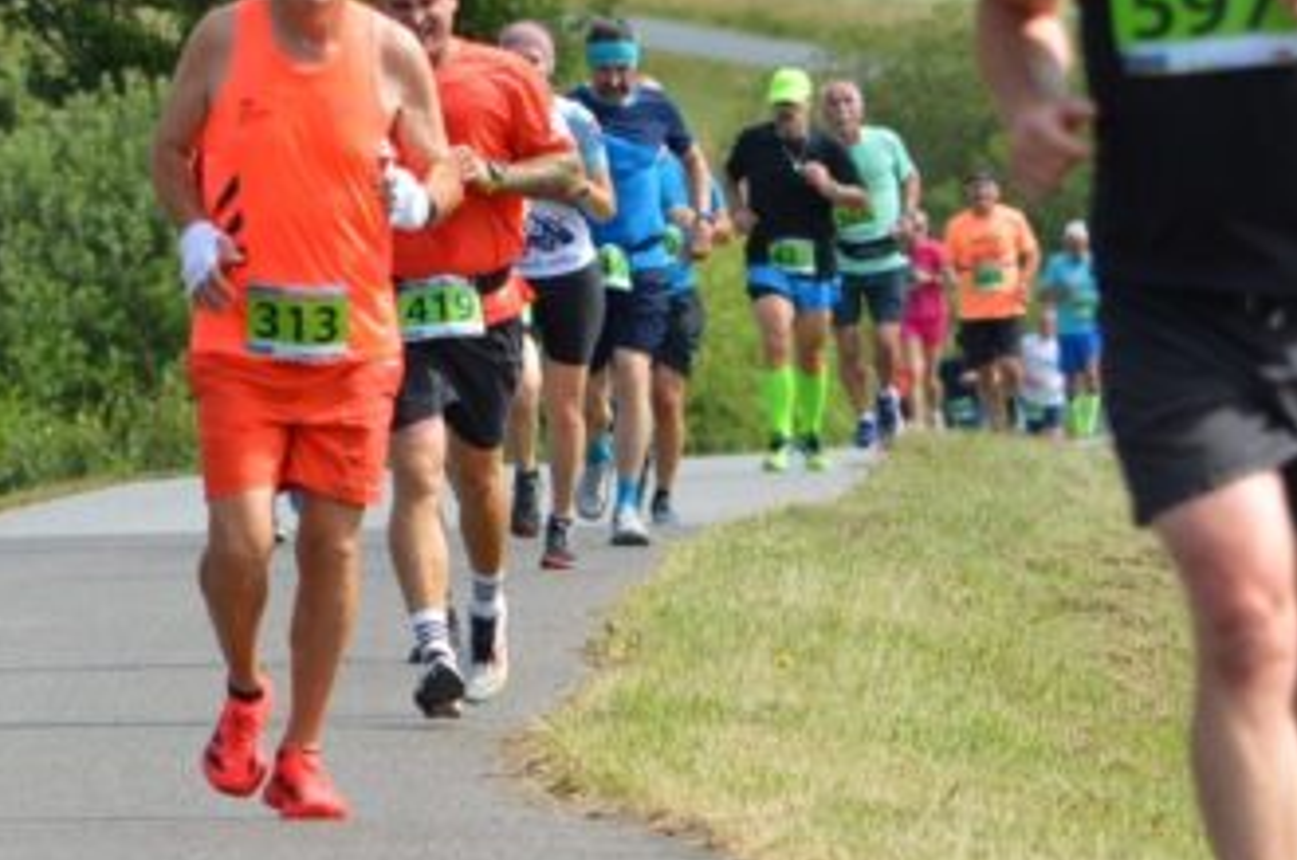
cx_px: 208
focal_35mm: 652
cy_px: 603
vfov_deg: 2.1
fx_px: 23455
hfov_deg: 3.2
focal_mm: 140
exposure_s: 1/500
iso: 110
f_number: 5.6
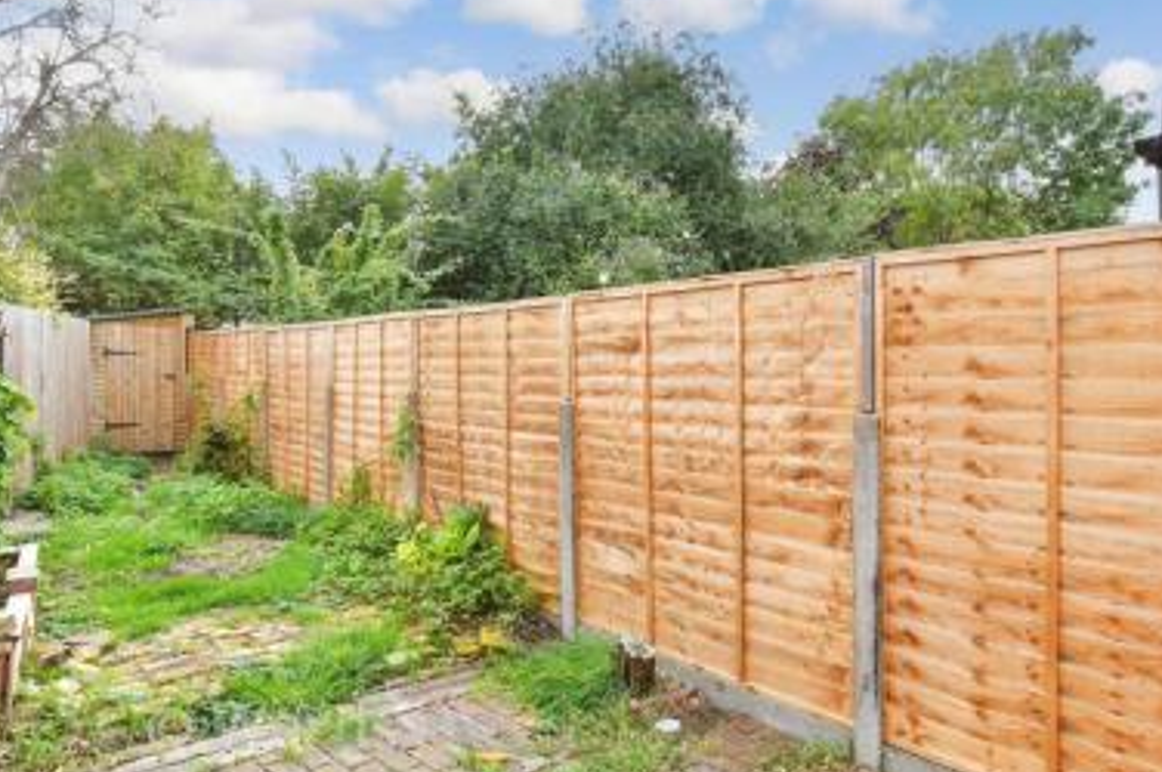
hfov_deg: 86.8
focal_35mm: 19
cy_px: 391
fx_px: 613
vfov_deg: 64.5
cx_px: 624
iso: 200
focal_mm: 10
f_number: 8
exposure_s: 1/80
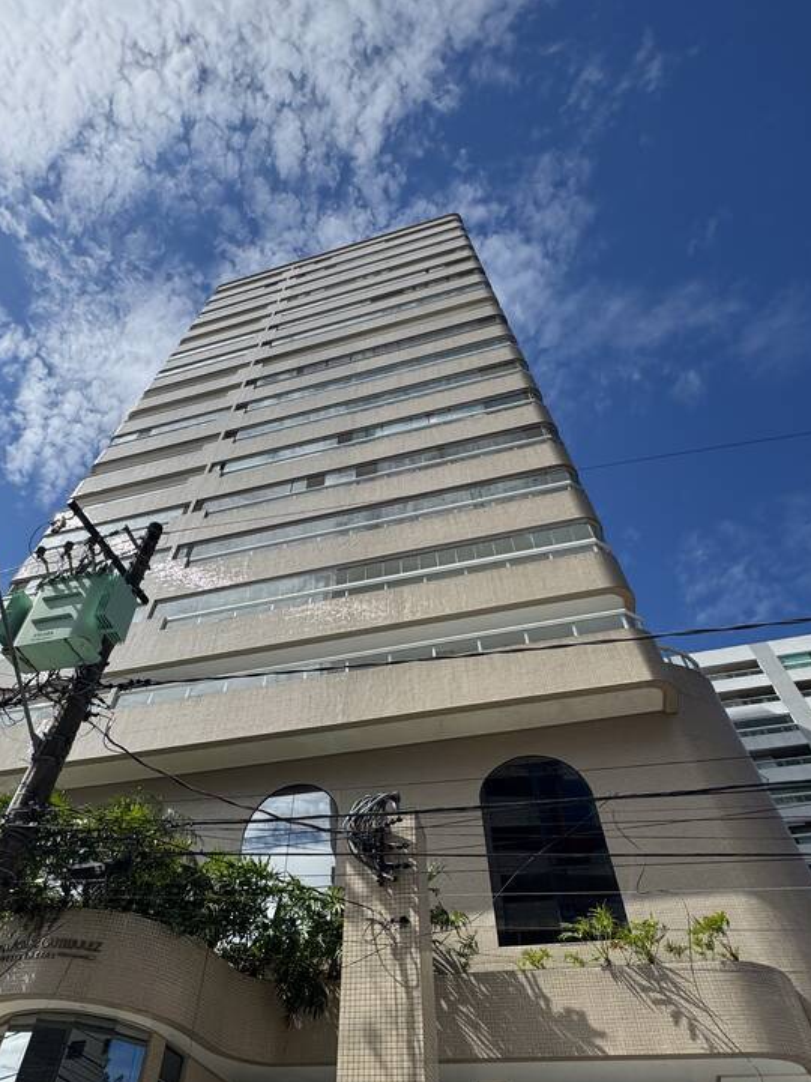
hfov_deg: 63.0
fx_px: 656
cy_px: 616
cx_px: 332
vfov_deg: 78.6
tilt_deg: +48.1
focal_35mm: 21
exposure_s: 1/2985
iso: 50
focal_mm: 2.22
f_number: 2.2
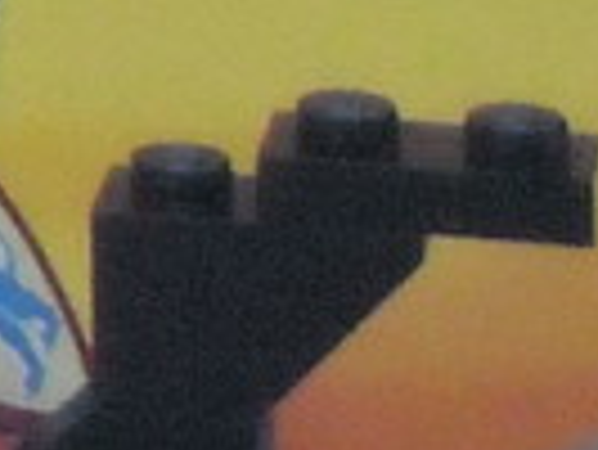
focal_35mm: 708
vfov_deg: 2.1
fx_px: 12242
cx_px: -760
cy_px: 34
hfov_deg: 2.8
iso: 800
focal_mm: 17.1
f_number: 4.7
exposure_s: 1/76
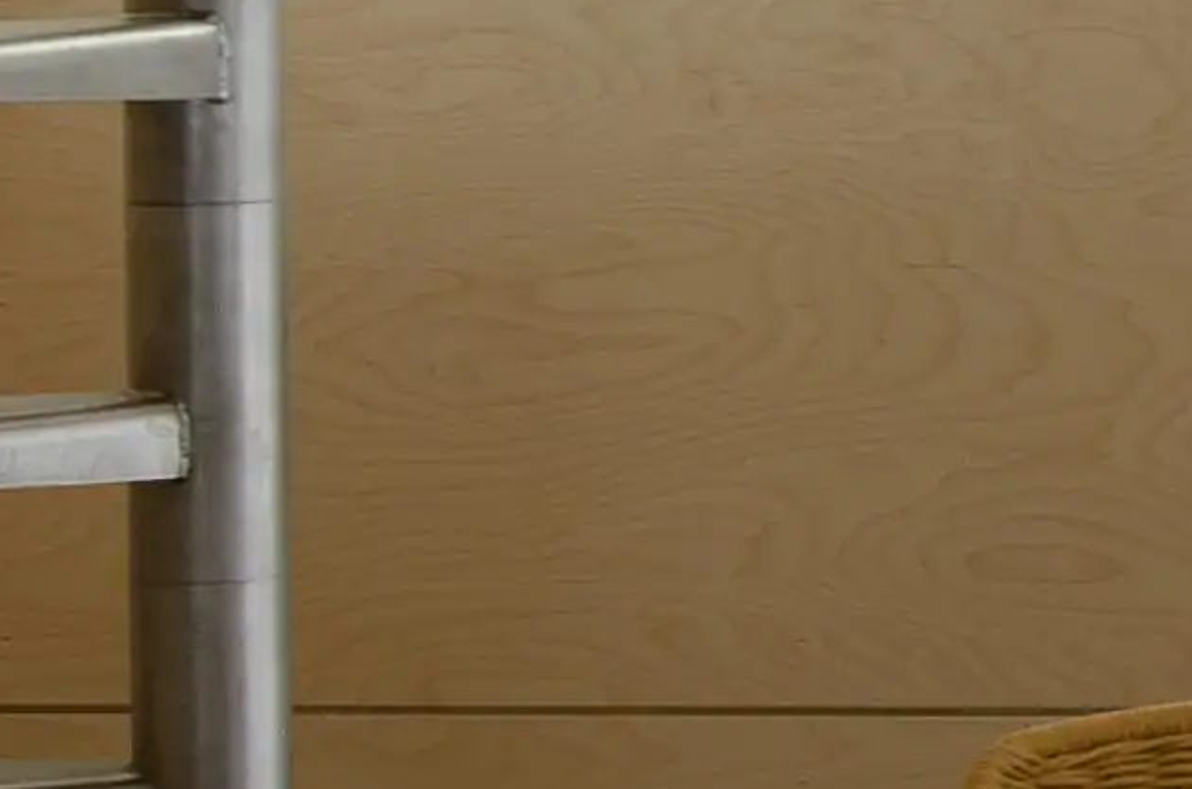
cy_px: -586
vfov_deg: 8.0
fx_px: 5451
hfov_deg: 9.9
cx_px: 3390
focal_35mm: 165
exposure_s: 1/60
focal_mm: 14
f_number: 5
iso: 100
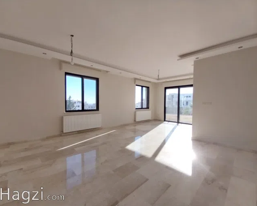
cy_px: 106
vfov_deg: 88.0
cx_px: 134
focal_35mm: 14
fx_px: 107
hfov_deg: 100.6
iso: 64
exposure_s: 1/202
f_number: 2.2
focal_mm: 1.3
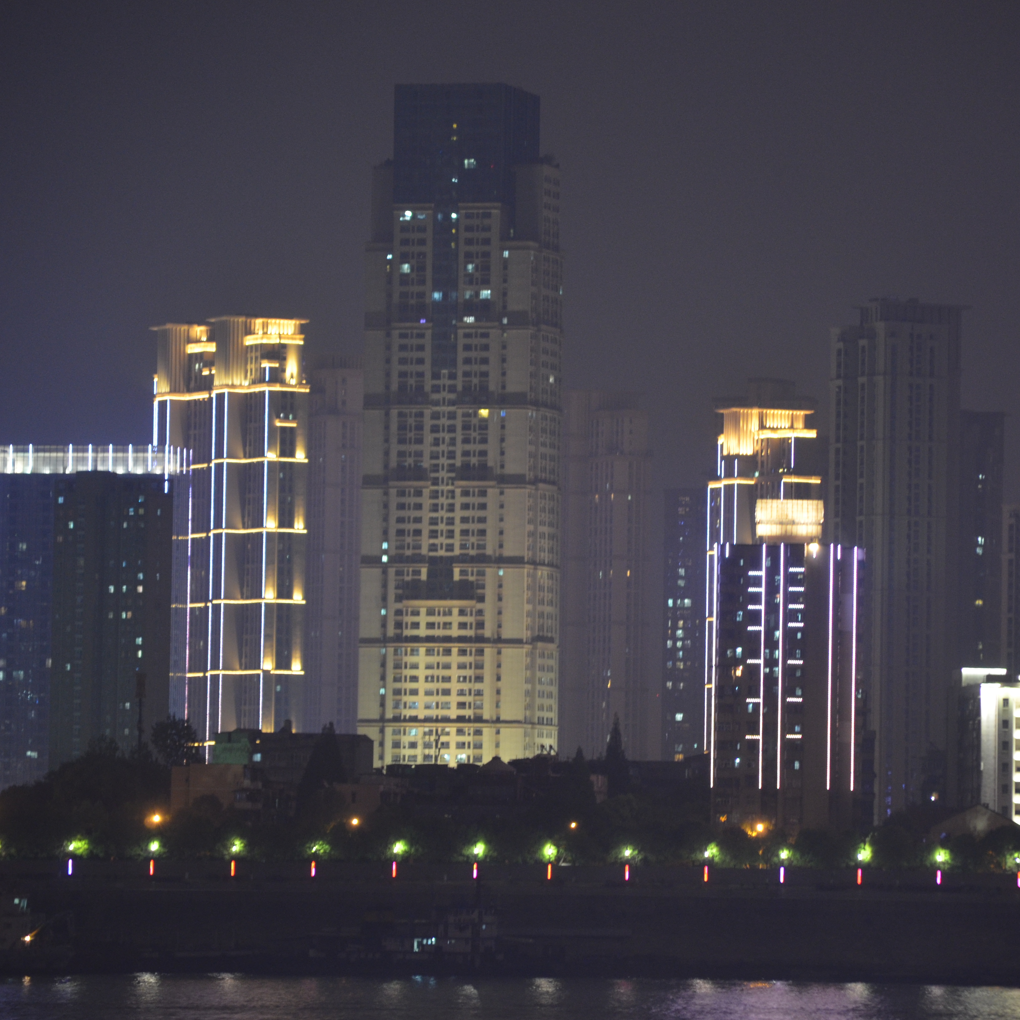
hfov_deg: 8.6
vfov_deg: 8.6
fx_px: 6756
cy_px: 508
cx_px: 601
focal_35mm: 203
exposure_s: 1/3
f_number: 4.8
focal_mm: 105
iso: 800
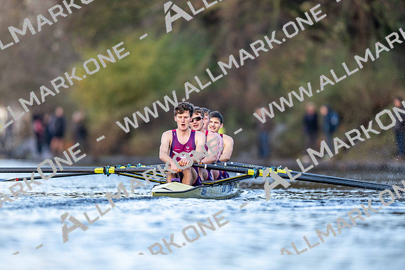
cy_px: 135
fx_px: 6751
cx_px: 202
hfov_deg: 3.4
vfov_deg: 2.3
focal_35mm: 600
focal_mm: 600
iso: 2000
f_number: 4
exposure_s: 1/2500
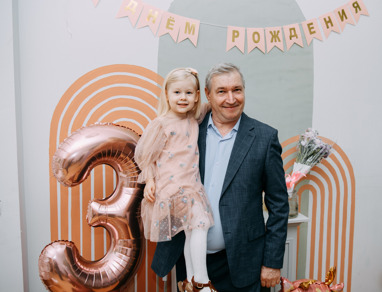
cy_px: 134
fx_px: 426
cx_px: 224
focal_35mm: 38
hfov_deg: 48.1
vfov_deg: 37.7
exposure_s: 1/200
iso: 160
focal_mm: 29
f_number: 3.5
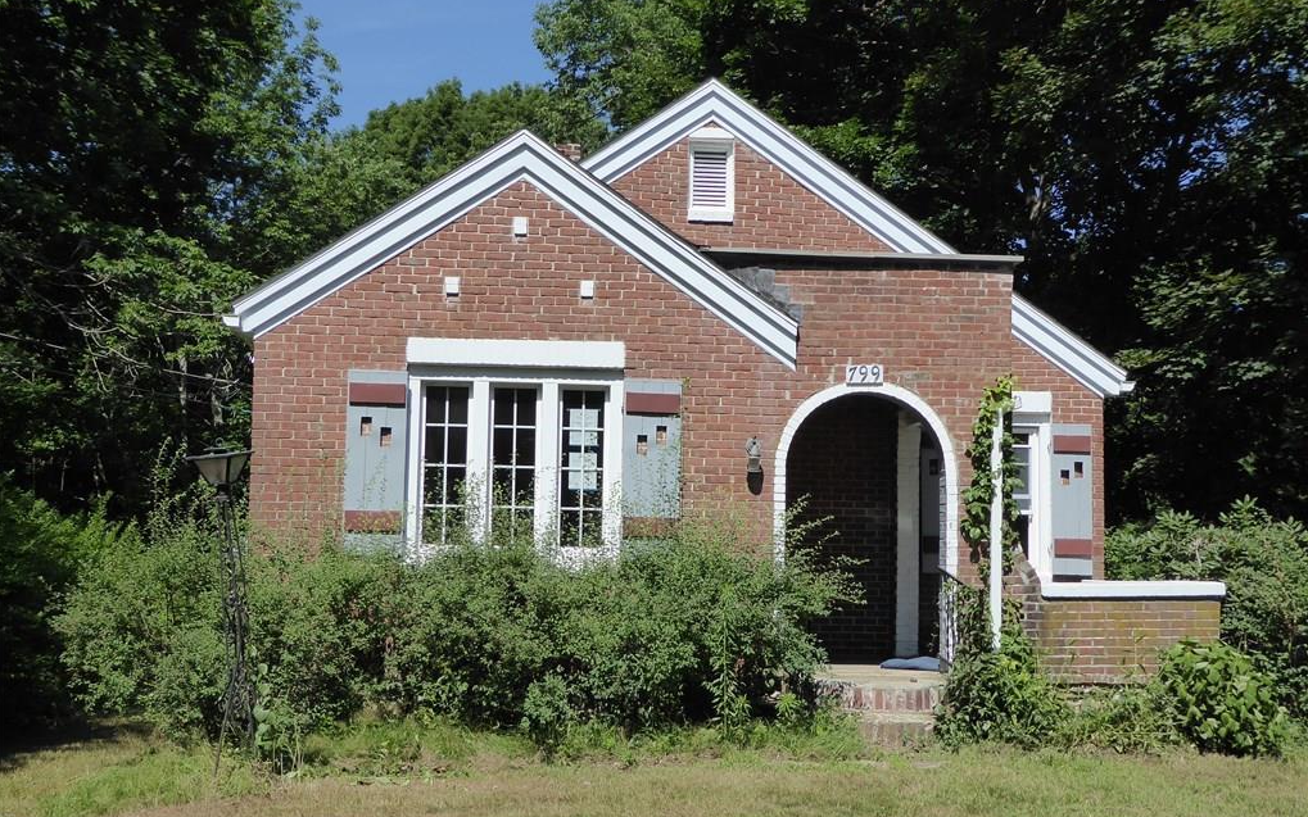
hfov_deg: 41.1
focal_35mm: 49
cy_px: 439
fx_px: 1747
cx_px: 652
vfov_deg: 26.3
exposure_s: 1/1000
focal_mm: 7.8
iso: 160
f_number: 3.9
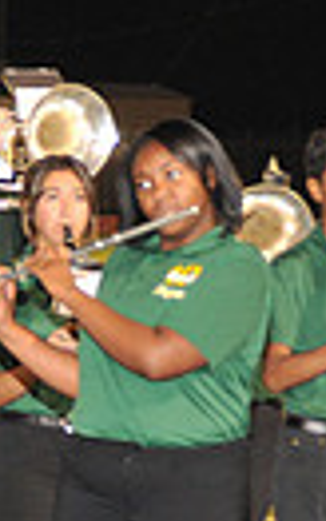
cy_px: 366
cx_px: -572
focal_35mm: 384
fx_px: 5453
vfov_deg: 5.5
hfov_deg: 3.4
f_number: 6.3
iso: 1600
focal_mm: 85
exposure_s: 1/60
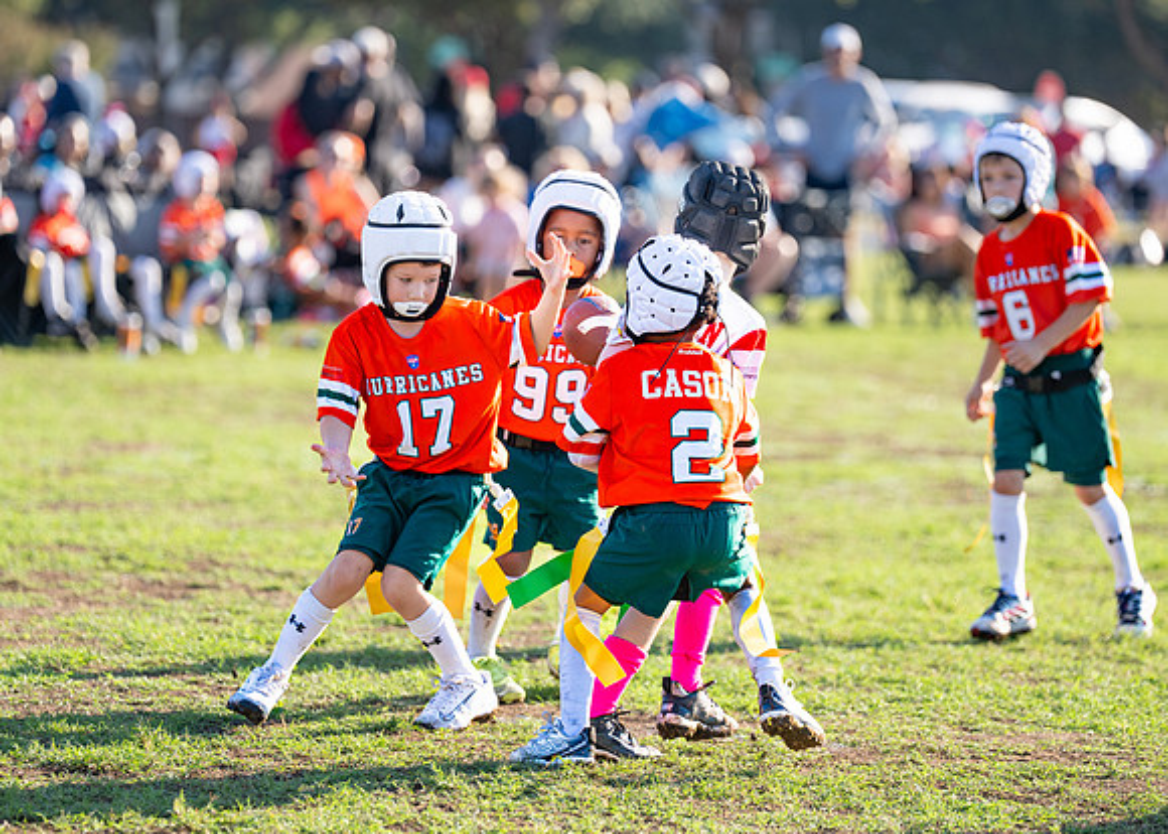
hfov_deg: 9.9
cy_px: 349
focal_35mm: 202
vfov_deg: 7.1
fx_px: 6709
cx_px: 546
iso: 250
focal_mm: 159
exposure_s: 1/2000
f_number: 2.8
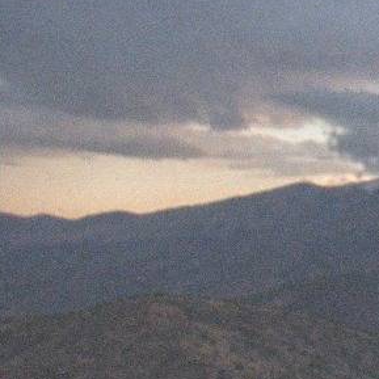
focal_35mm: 103
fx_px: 1276
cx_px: 561
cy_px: 299
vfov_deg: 16.8
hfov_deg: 15.6
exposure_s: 1/40
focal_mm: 35
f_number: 8
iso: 1250
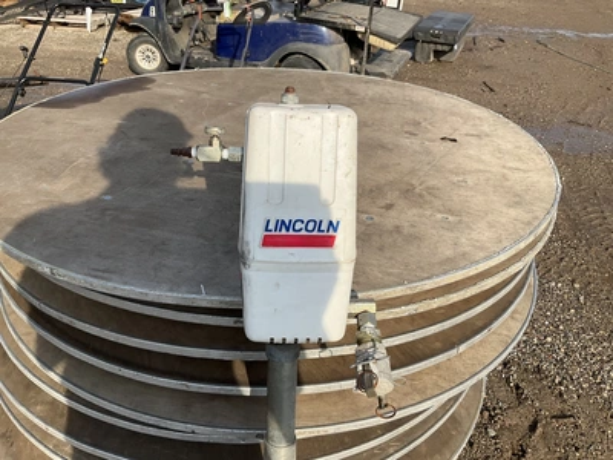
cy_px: 230
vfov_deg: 48.2
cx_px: 306
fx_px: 514
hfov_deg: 61.7
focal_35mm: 29
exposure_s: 1/1577
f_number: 1.8
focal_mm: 3
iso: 25
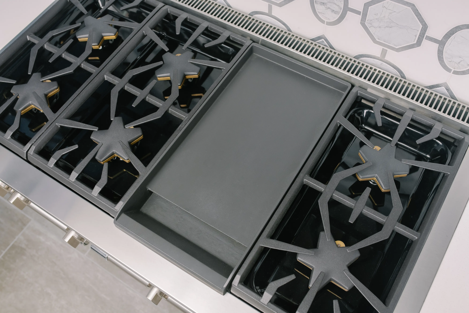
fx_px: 456
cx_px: 234
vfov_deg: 37.9
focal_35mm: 35
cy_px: 156
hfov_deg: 54.4
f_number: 5
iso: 400
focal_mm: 35
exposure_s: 1/160
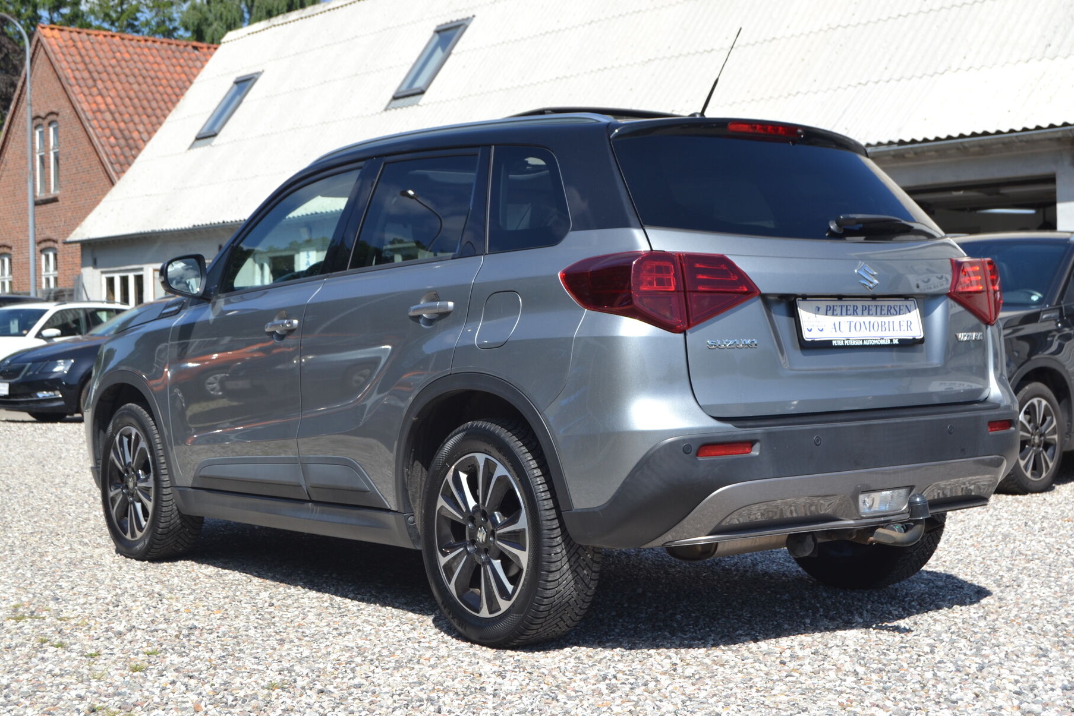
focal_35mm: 51
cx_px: 550
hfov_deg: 38.9
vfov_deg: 26.5
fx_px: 1522
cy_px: 364
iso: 100
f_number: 8
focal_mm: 32
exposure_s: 1/250
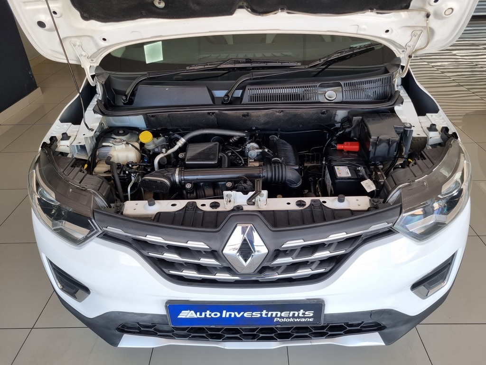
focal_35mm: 26
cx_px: 243
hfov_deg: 67.3
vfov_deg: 53.1
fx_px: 365
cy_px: 182
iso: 50
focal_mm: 5.4
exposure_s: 1/106
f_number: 1.8
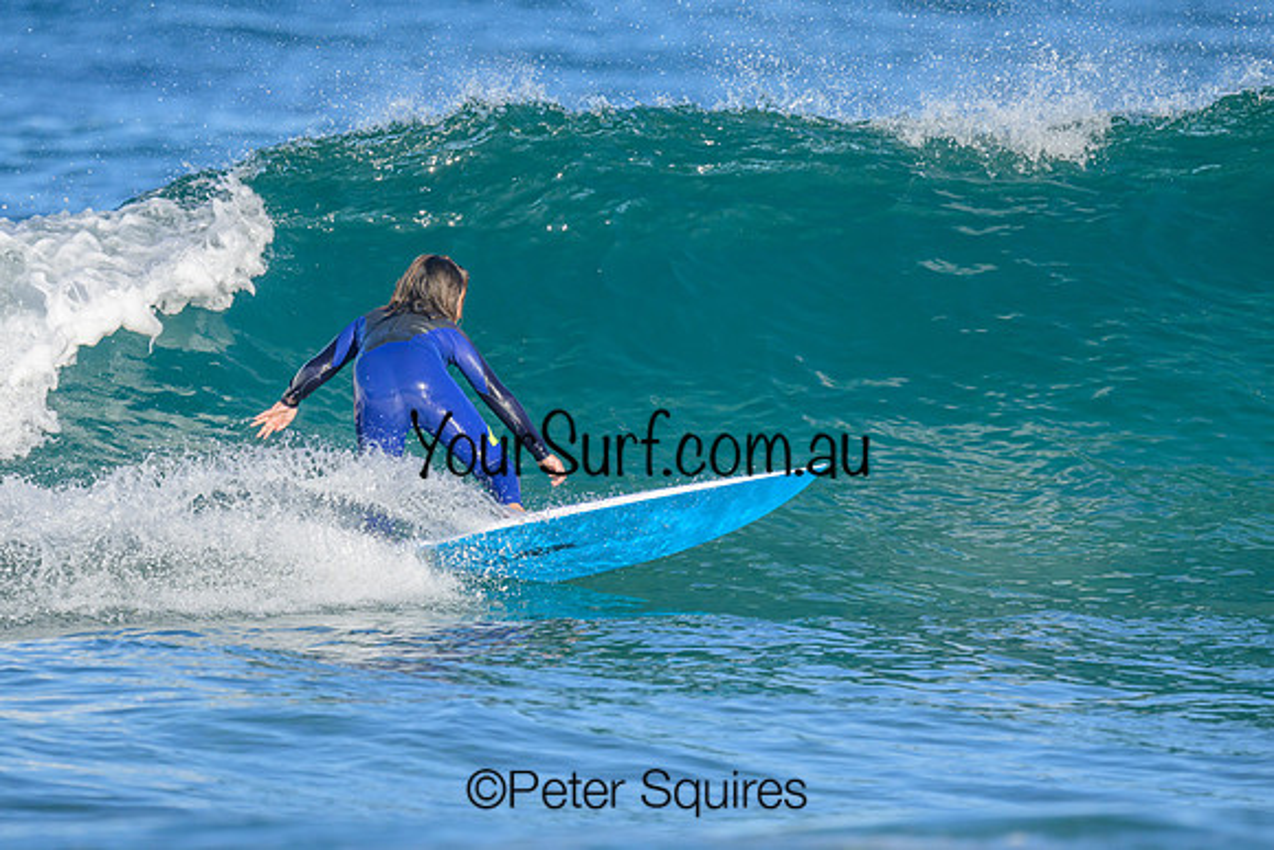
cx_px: 594
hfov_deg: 2.0
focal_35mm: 1010
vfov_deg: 1.4
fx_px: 35734
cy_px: 386
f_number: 6.3
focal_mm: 800
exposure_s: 1/2000
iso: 500
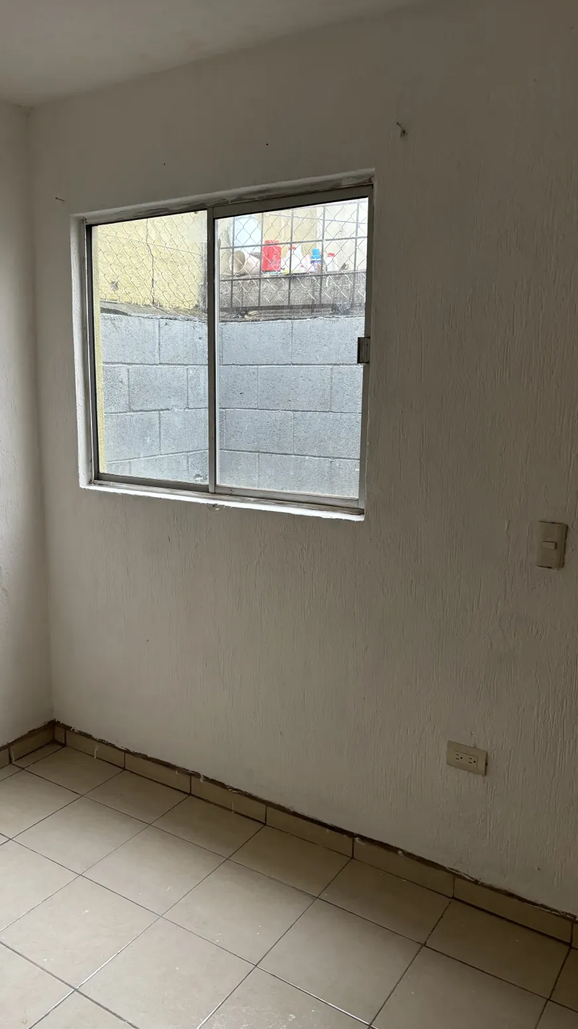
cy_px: 518
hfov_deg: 40.0
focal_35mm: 29
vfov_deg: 66.1
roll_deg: -0.9
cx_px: 239
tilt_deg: -9.8
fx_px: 790
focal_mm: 5.96
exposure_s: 1/60
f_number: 1.6
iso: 160
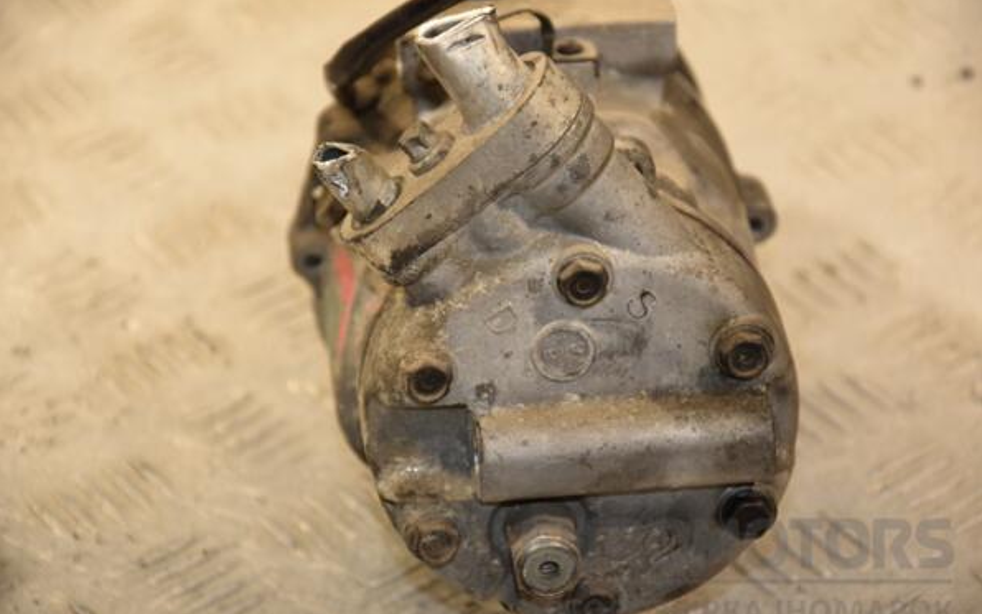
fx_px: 4324
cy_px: 324
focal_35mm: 162
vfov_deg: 8.1
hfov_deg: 13.0
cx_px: 491
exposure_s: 1/200
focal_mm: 105
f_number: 5.6
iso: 800
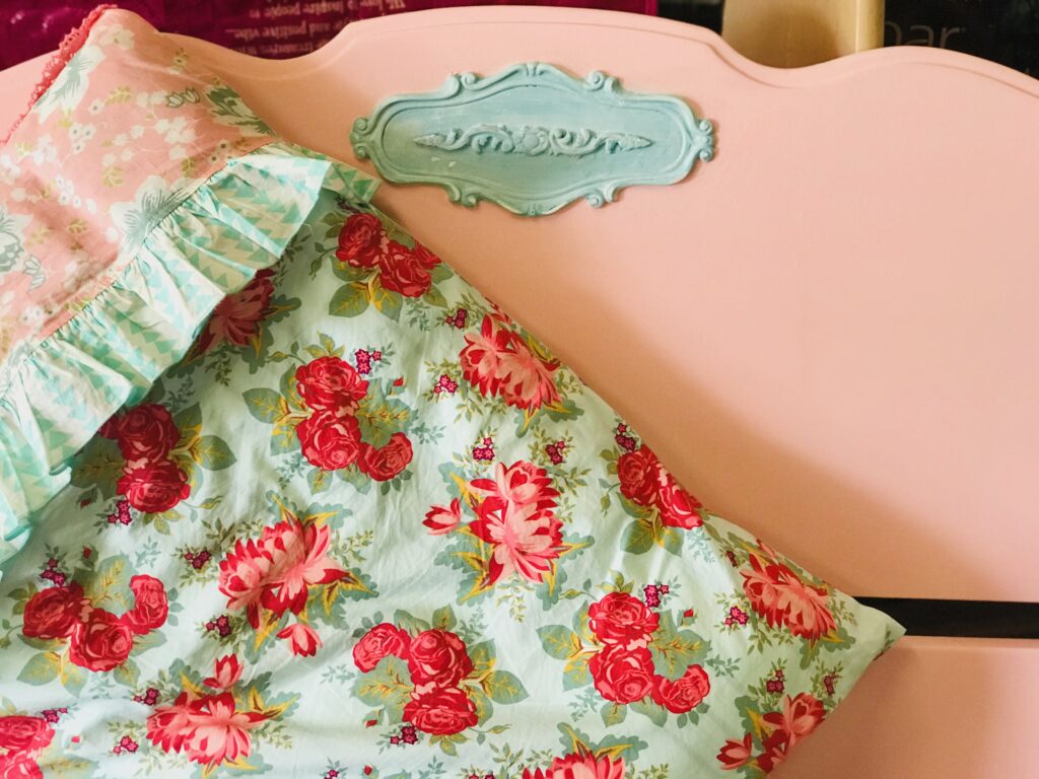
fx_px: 1711
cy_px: 390
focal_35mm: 57
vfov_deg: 25.7
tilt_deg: -27.5
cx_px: 520
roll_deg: -1.3
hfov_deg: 33.8
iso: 125
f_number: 2.8
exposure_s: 1/60
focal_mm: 6.6
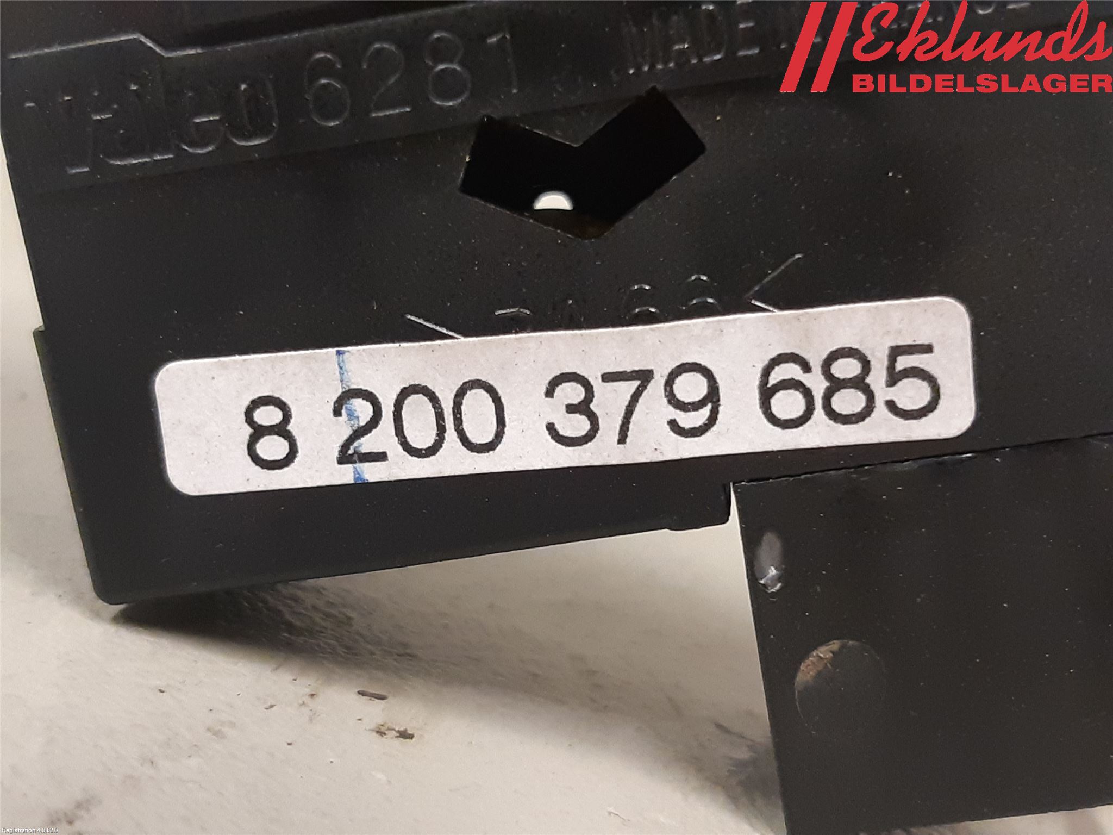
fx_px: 836
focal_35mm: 26
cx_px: 556
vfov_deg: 53.1
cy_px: 418
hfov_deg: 67.3
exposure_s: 1/50
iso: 250
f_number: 1.7
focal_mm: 3.93
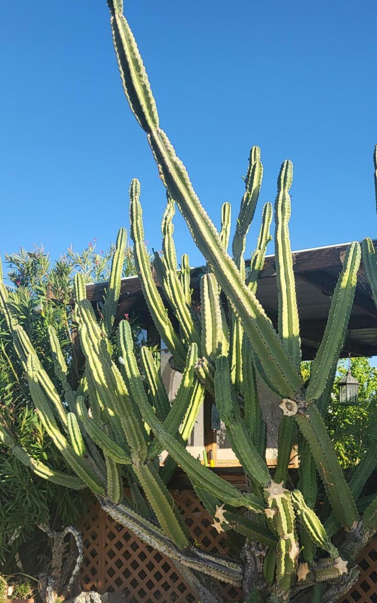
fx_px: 690
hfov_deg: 30.5
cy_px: 459
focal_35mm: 42
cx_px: 226
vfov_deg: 45.4
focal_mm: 4.25
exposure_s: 1/1597
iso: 50
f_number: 1.8
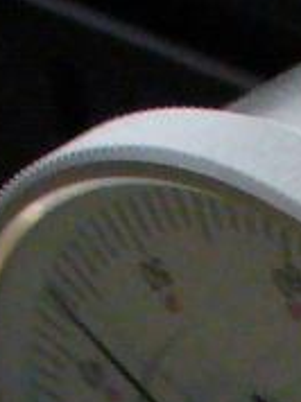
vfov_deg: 5.7
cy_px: 1064
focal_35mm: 333
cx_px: 763
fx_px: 3870
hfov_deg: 4.3
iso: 200
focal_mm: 6.1
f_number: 2.8
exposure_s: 1/30
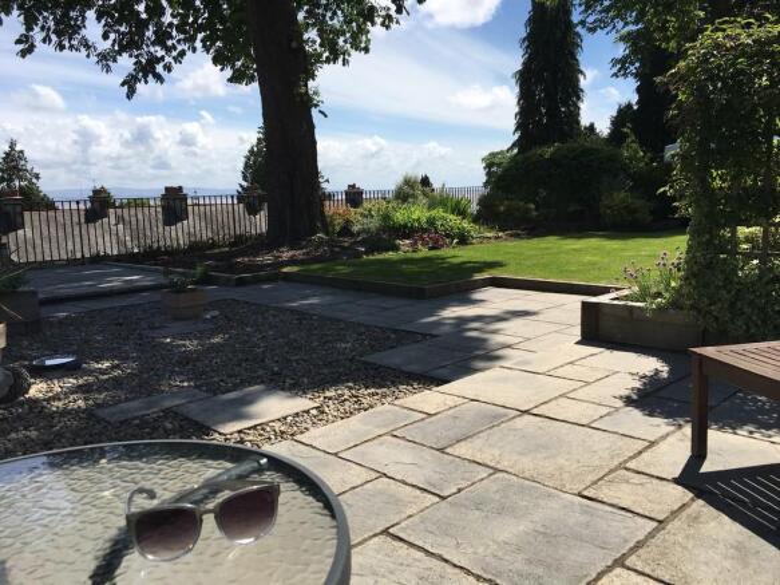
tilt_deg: -7.3
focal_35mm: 29
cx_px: 390
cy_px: 292
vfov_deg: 48.2
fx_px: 653
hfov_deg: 61.7
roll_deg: +2.2
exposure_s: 1/2024
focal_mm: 4.15
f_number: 2.2
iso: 25
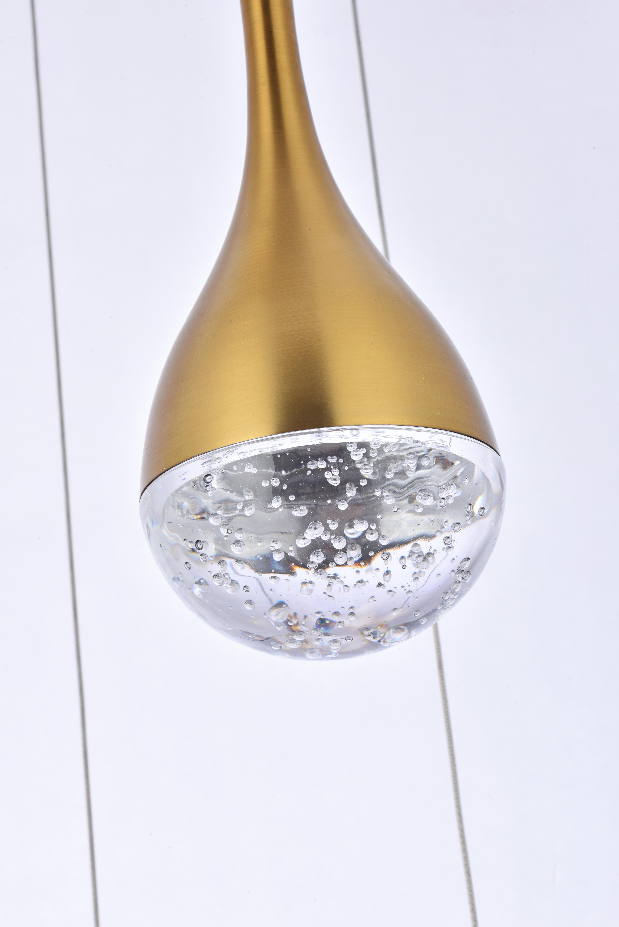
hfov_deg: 19.5
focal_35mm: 70
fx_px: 1804
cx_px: 310
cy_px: 464
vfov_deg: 28.8
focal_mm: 70
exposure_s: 1/100
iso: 100
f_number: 22
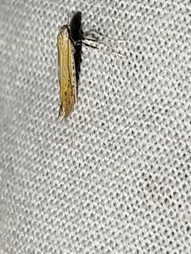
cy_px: 93
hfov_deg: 7.0
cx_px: 63
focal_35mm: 211
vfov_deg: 9.4
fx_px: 1551
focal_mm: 5.31
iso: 80
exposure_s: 1/50
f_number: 1.7
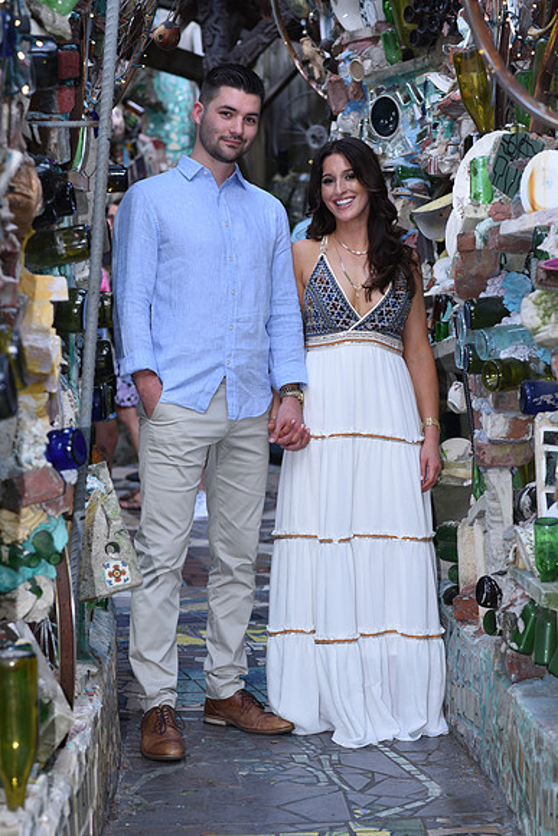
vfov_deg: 23.9
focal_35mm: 85
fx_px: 1975
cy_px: 418
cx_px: 279
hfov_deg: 16.1
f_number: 5
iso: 320
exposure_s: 1/200
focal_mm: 85
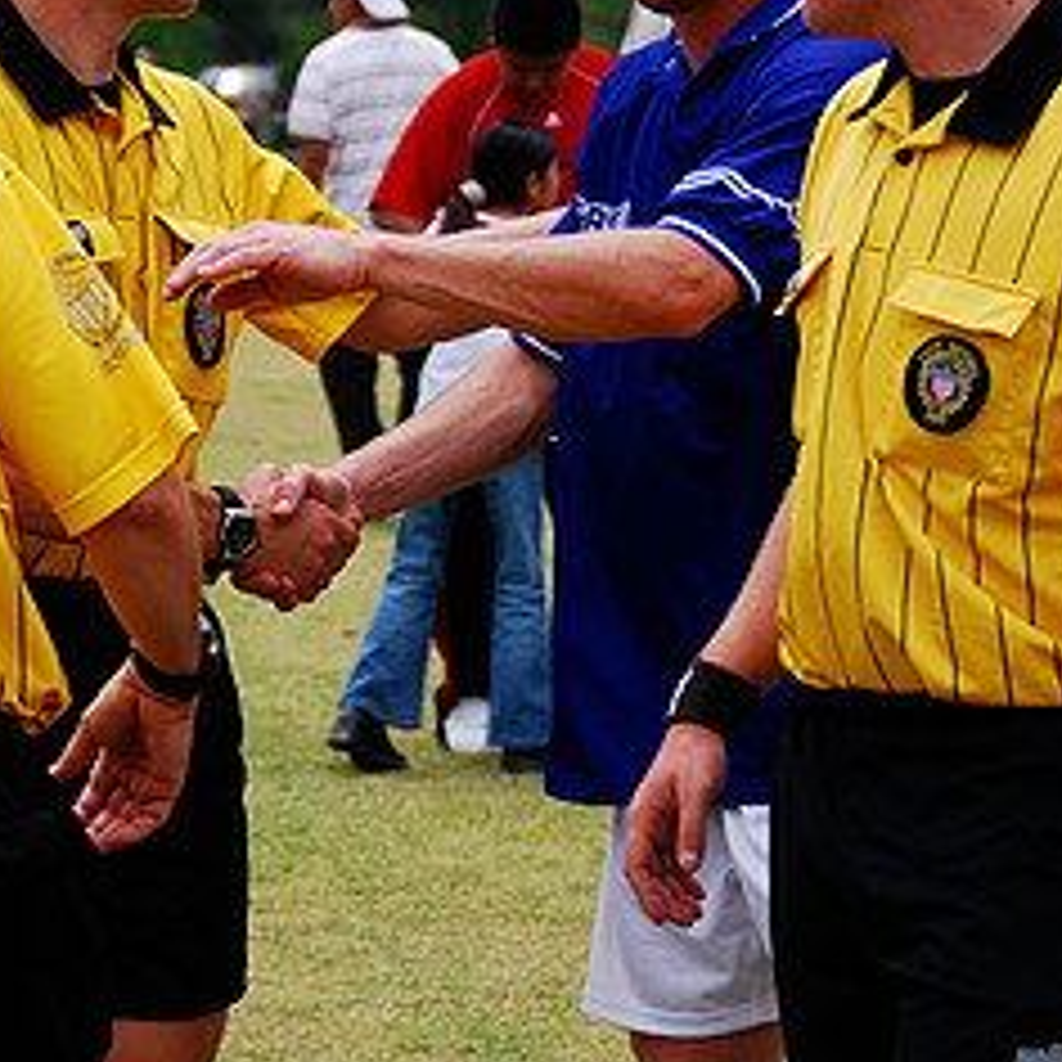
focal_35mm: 220
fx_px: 7636
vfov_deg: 8.0
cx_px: 454
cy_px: 356
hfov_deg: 8.0
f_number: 5
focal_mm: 70
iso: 100
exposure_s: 1/400
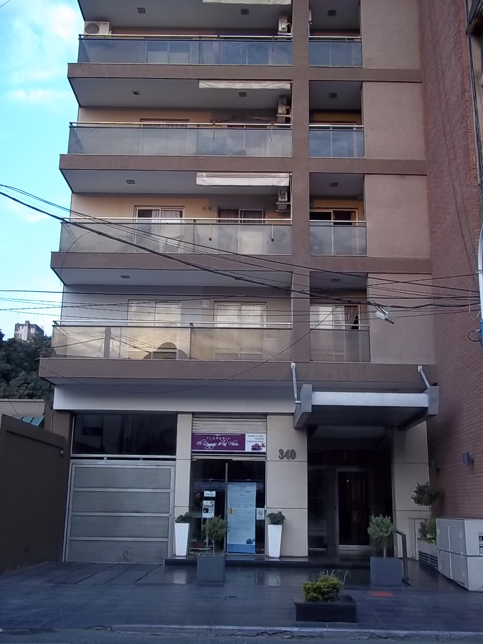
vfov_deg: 51.4
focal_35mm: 36
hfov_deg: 39.7
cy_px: 322
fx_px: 670
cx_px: 242
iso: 80
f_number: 3.1
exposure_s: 1/50
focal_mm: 6.5
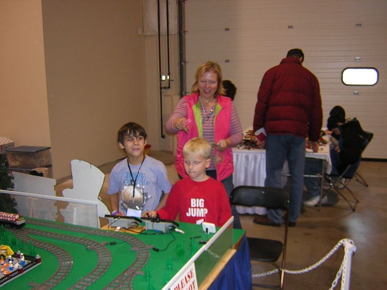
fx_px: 402
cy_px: 145
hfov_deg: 51.4
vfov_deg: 39.7
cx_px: 194
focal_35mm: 36
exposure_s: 1/60.1
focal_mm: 4.7
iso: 235
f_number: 2.6
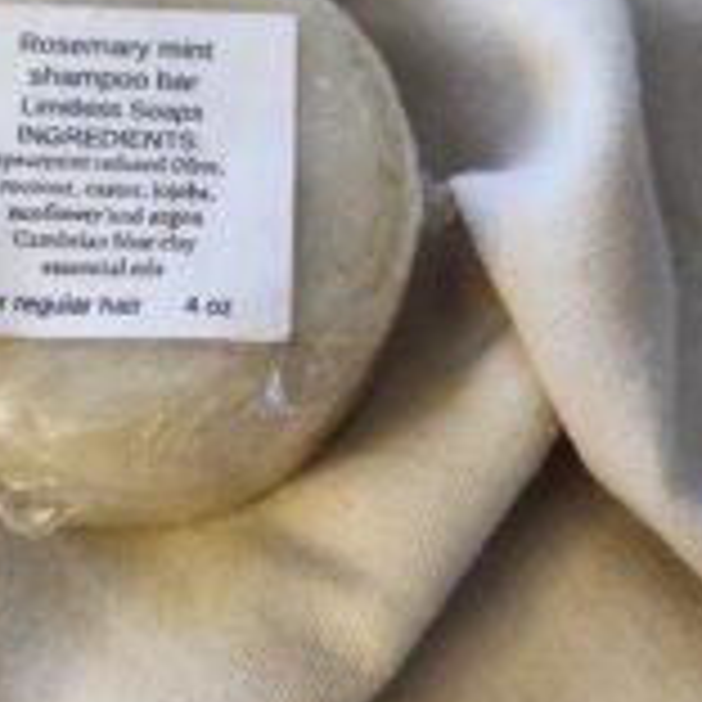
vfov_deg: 32.8
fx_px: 1193
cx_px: 184
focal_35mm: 52
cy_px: 324
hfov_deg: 32.2
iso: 160
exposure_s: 1/100
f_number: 1.8
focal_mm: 5.4
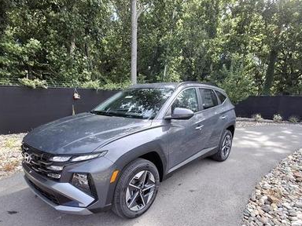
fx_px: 183
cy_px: 145
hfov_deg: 79.0
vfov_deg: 62.3
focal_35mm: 21
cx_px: 145
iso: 40
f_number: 2.2
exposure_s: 1/303
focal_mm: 1.64
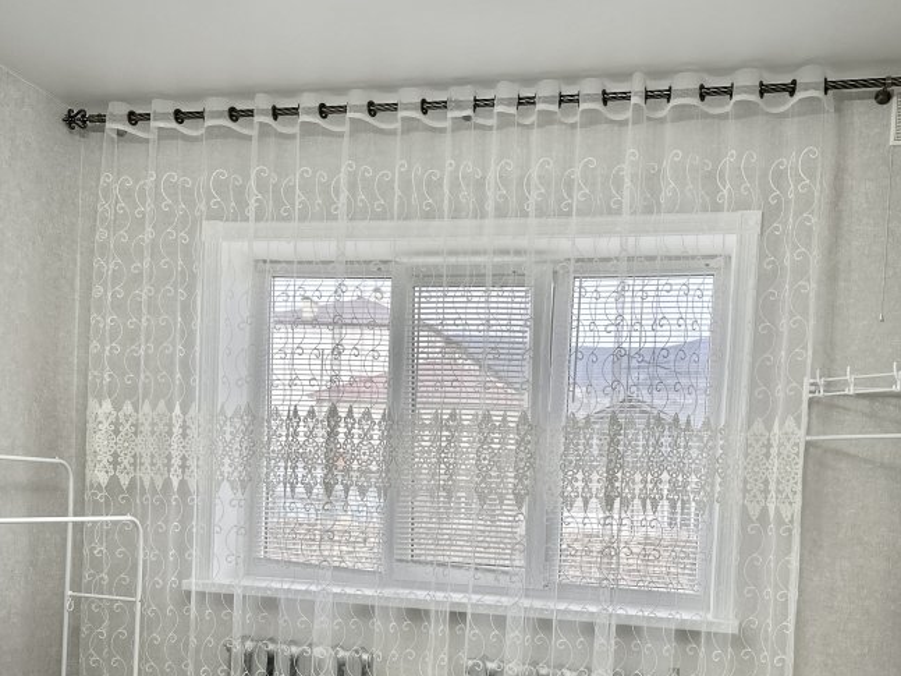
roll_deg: -2.3
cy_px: 524
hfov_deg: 49.0
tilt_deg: -2.2
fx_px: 989
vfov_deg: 36.6
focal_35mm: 38
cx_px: 479
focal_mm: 6.86
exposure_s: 1/100
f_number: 1.78
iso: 125
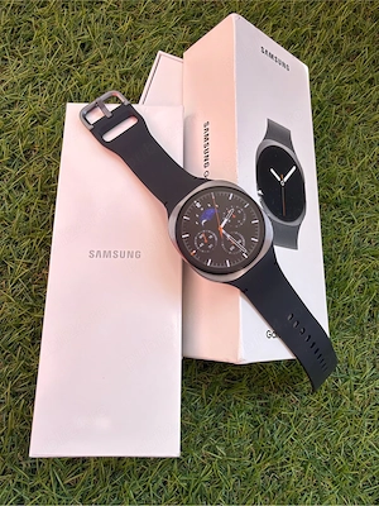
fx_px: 365
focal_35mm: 25
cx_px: 190
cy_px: 253
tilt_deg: -72.3
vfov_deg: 69.4
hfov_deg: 54.9
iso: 50
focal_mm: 2.22
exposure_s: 1/507
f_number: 2.2
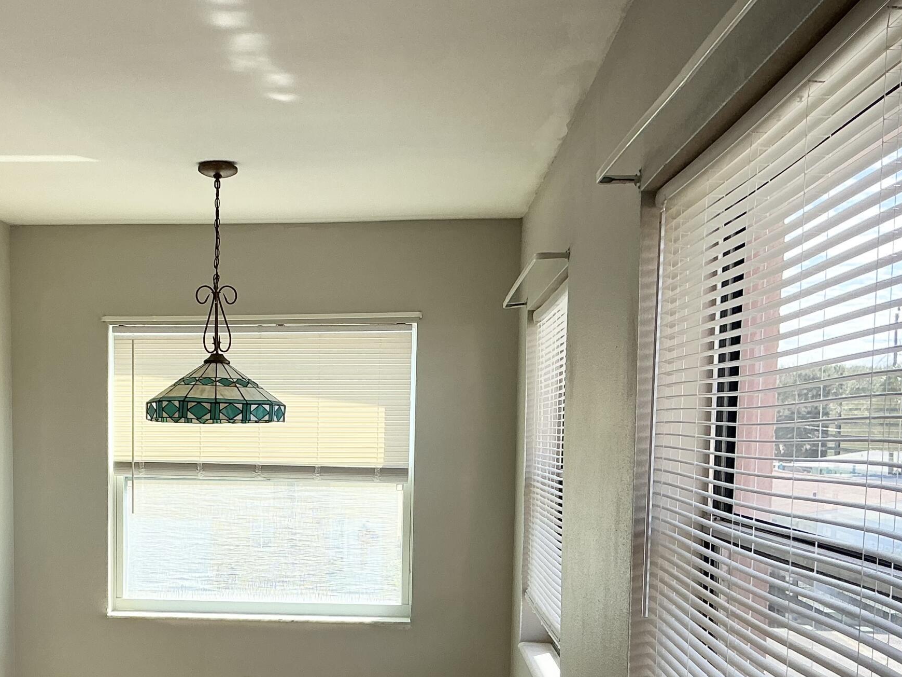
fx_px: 1303
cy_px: 542
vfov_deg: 28.5
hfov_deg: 37.6
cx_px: 269
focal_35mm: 50
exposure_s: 1/221
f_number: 1.8
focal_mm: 3
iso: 25
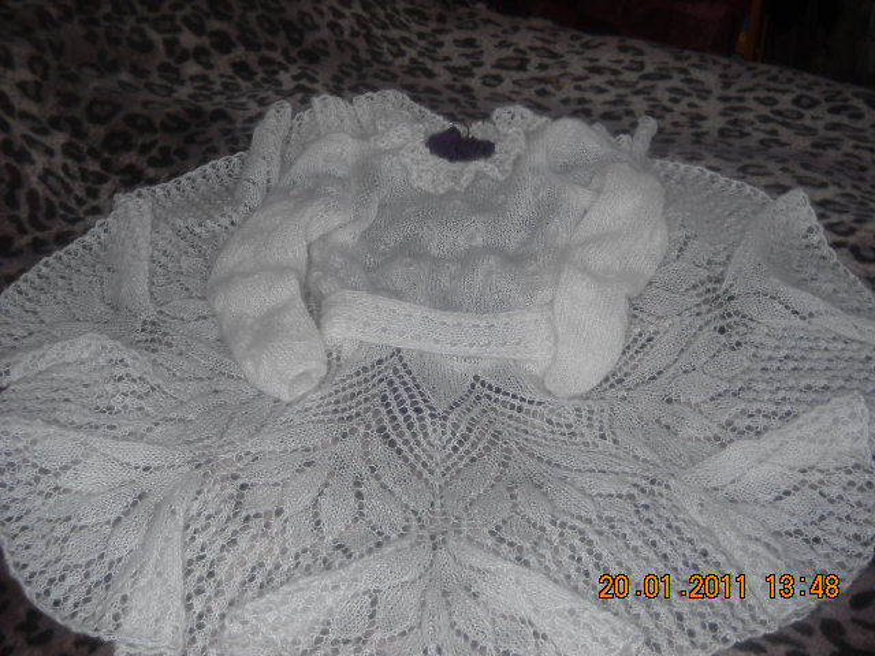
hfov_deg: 45.8
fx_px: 1036
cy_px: 328
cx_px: 438
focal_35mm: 41
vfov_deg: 35.1
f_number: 3.1
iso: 64
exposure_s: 1/30
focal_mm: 6.72
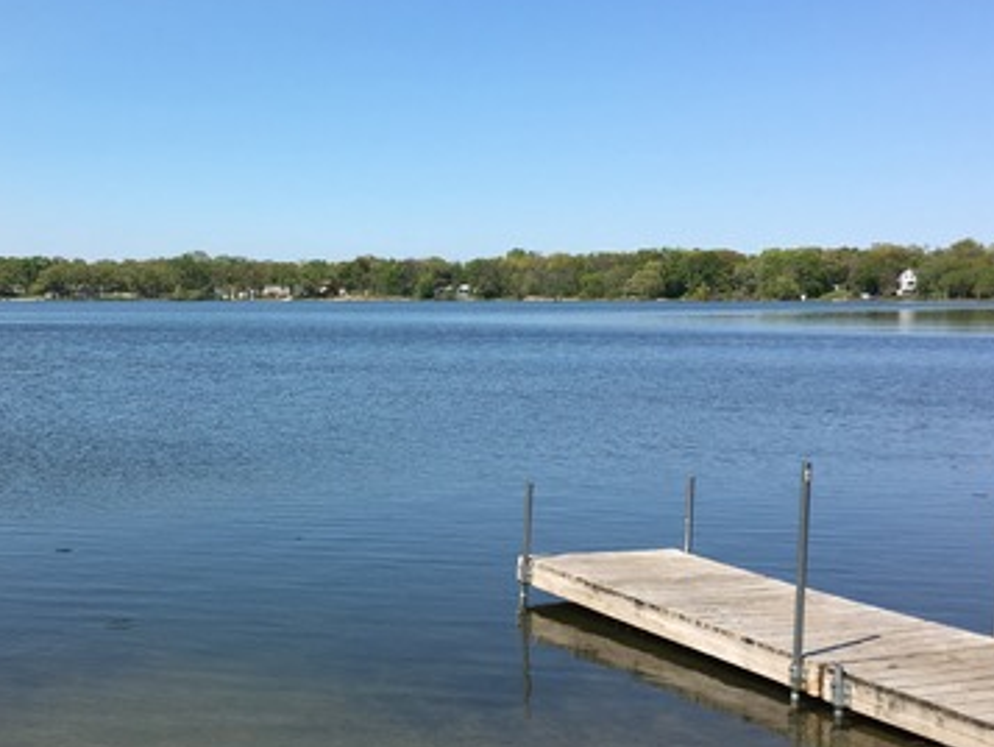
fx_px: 1494
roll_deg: +0.4
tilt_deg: -4.3
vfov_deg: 28.0
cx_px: 301
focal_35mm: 52
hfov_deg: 36.3
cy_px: 407
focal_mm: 4.15
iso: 25
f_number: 2.2
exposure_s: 1/1748
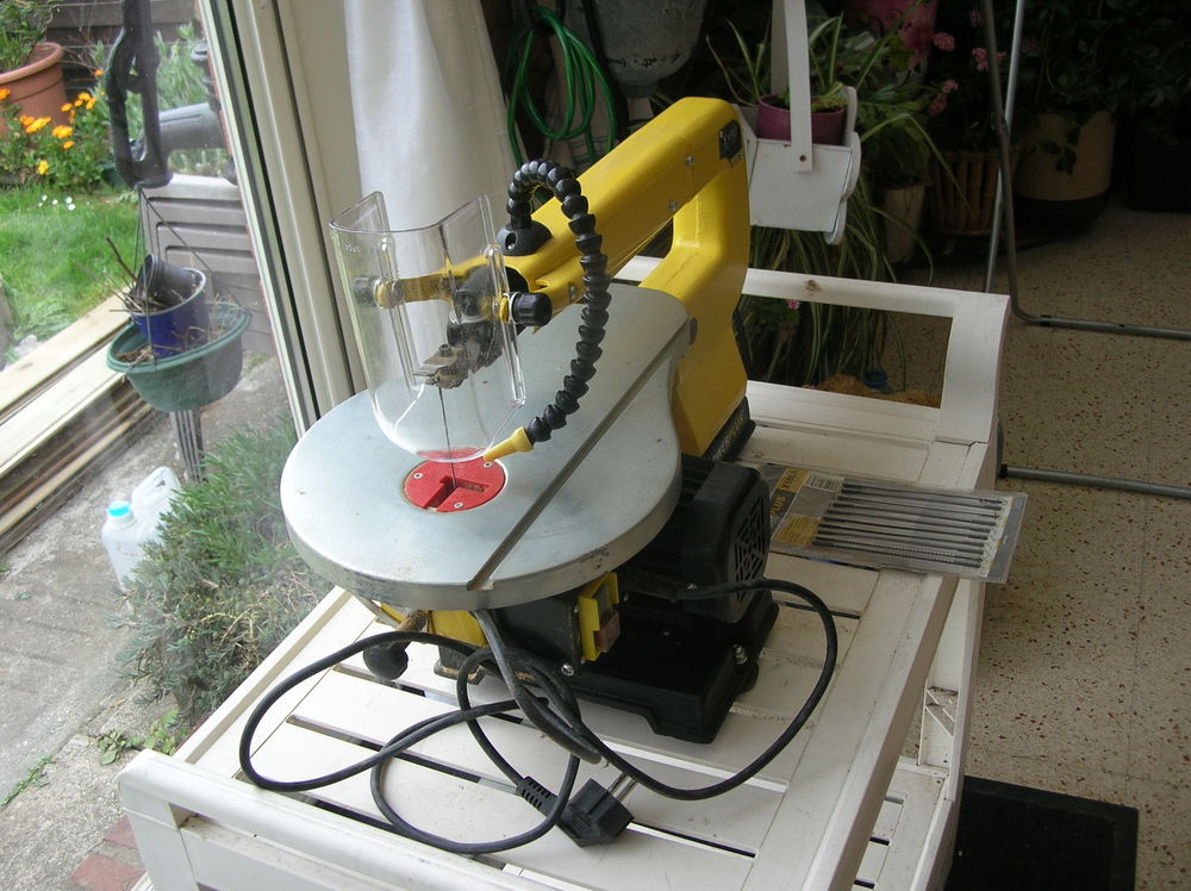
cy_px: 446
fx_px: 1237
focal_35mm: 36
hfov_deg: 51.4
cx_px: 596
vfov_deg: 39.6
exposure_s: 1/84
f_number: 2.7
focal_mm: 6
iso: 50
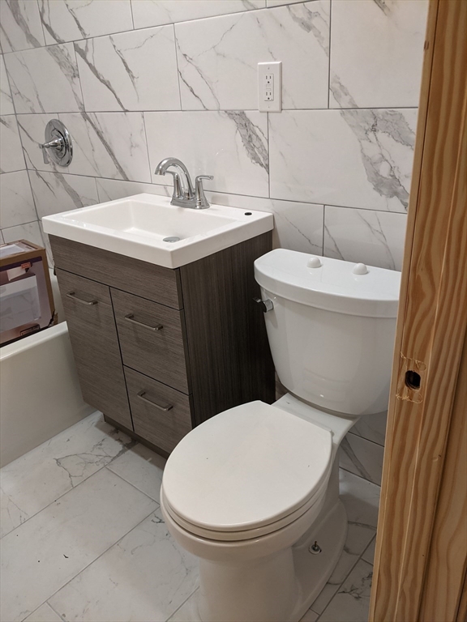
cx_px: 234
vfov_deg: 65.3
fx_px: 486
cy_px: 311
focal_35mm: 27
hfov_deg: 51.4
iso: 233
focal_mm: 4.44
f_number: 1.8
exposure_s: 1/120
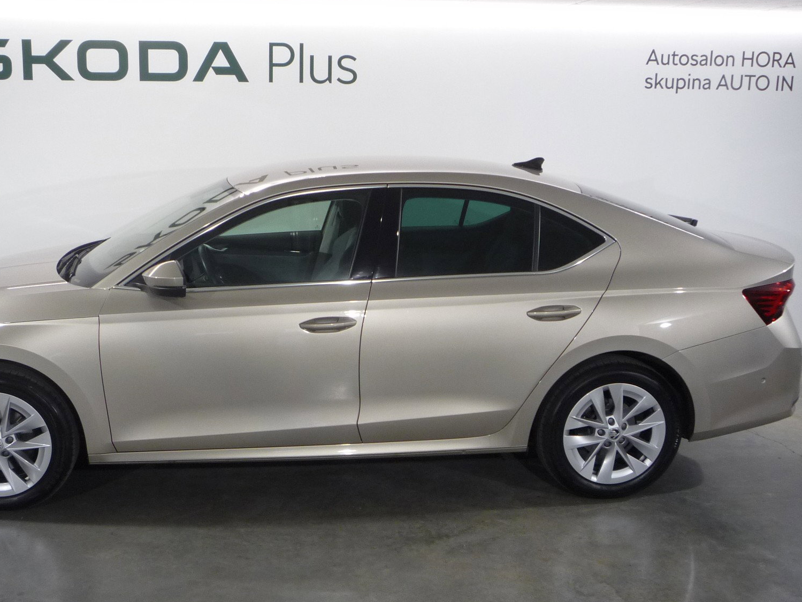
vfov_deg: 35.0
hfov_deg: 45.5
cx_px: 318
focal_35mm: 41
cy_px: 352
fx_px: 950
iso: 160
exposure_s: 1/30
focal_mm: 5.2
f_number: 3.3
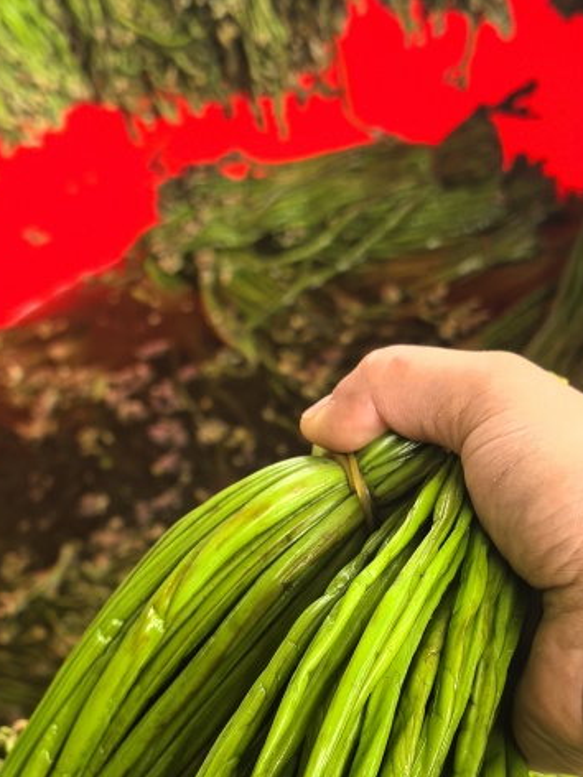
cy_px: 641
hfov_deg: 24.0
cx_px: 267
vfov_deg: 30.8
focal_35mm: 61
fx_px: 1370
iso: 1250
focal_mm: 6.98
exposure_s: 1/1125
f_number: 2
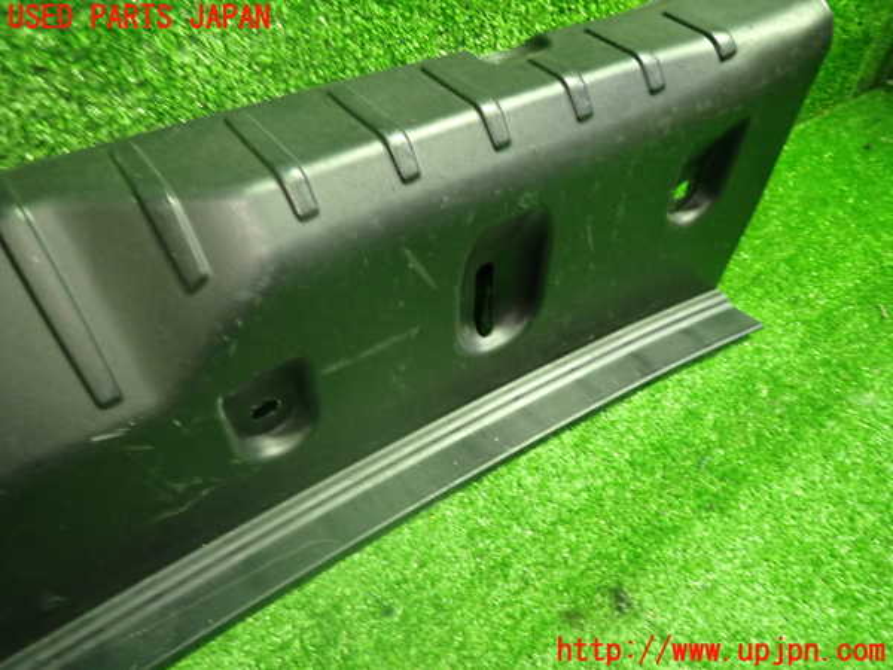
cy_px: 335
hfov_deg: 69.4
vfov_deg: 54.9
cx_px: 446
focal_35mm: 25
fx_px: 645
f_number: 2
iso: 400
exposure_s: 1/30
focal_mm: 4.5
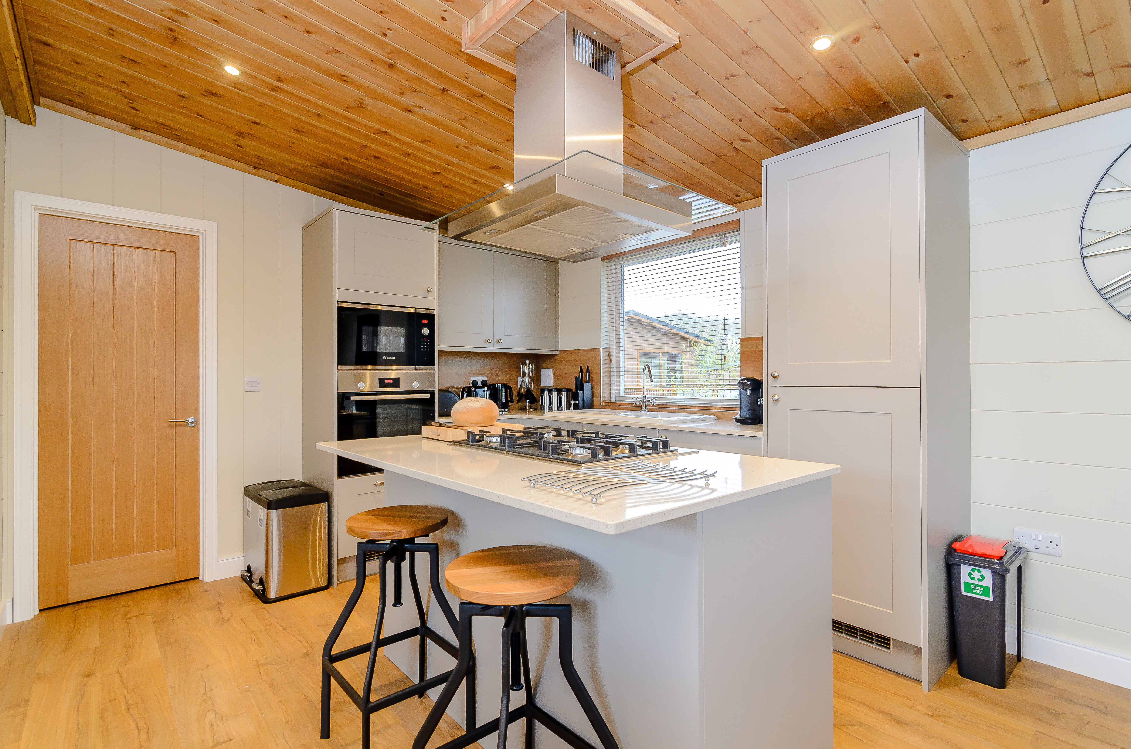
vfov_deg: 71.8
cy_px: 374
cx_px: 566
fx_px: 517
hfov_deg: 95.1
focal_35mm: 16
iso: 200
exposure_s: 1/13
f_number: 5.6
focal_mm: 11
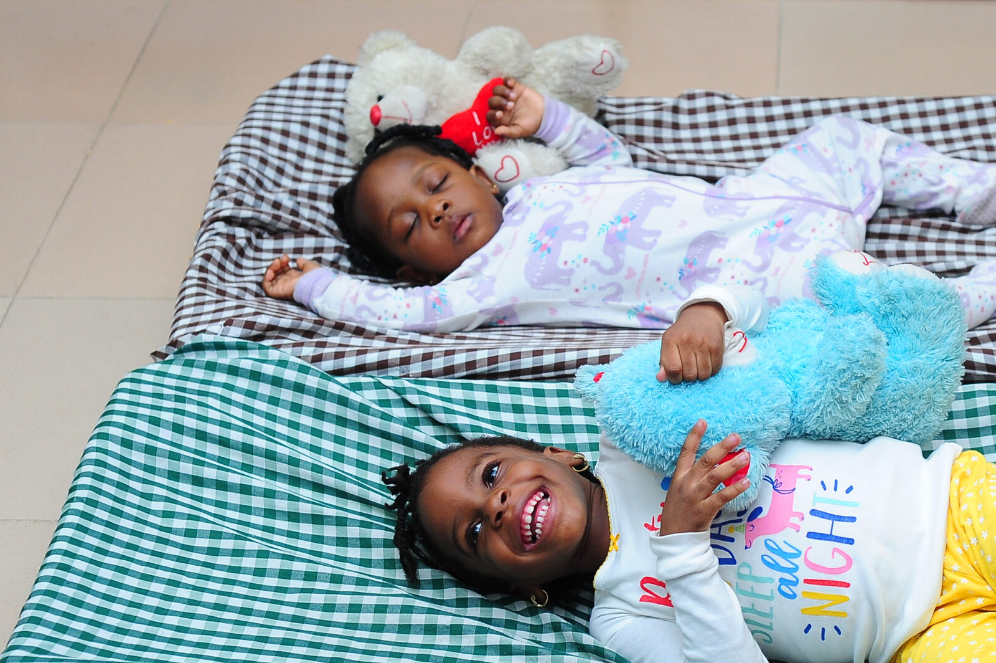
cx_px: 794
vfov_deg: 17.0
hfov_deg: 25.0
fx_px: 2211
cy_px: 312
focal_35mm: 80
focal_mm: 50
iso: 800
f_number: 3.5
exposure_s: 1/160
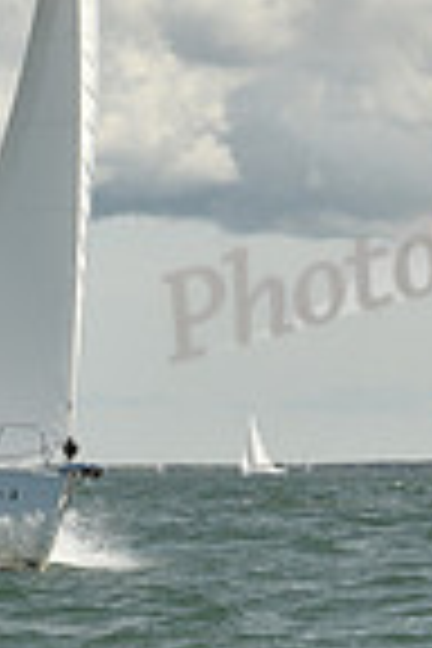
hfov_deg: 4.9
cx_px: -70
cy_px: 76
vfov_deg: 7.3
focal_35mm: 282
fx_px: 5076
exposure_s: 1/800
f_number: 13
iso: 320
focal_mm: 70
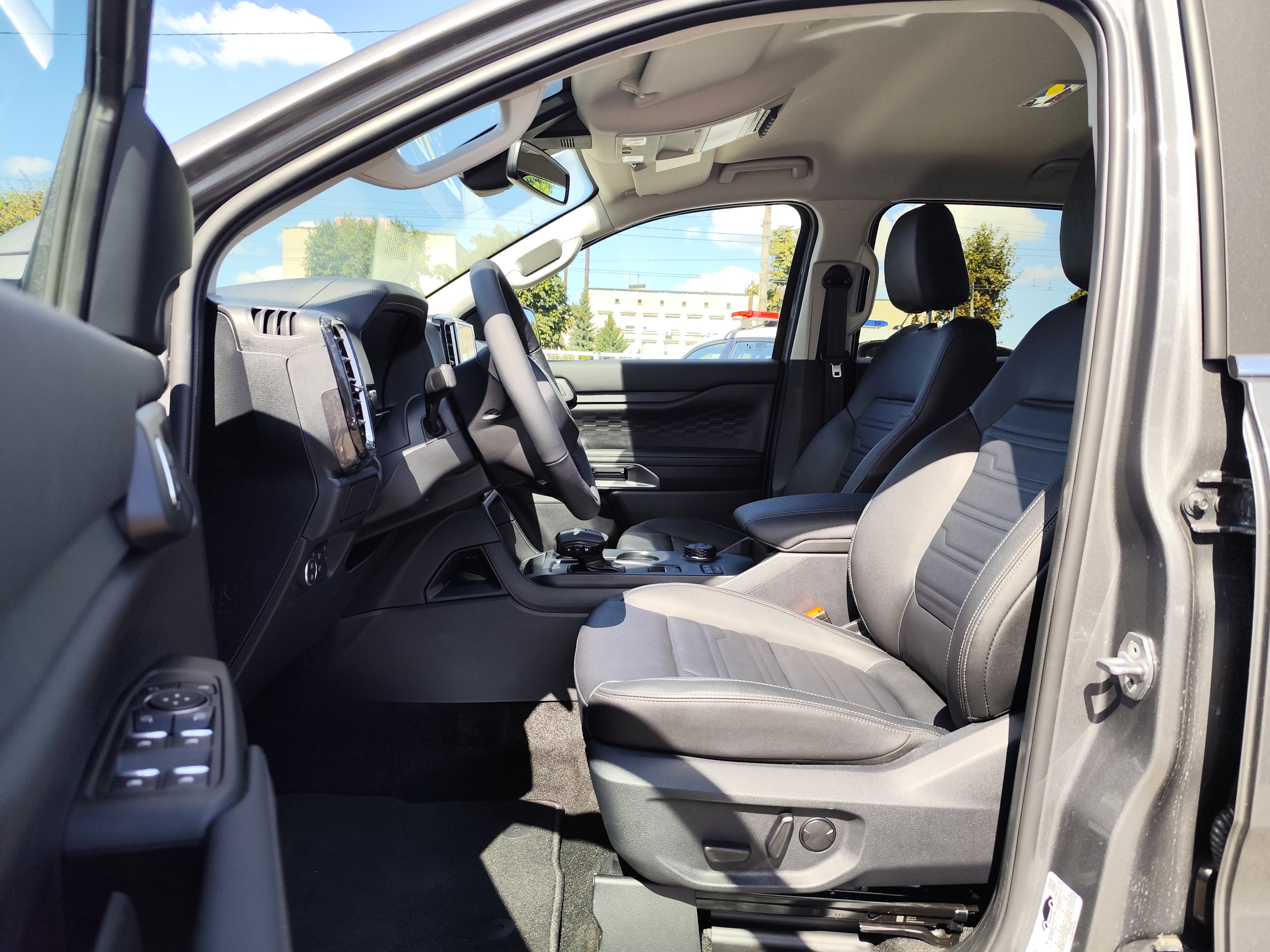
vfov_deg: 58.9
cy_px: 476
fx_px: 844
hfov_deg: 73.9
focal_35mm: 23
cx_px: 635
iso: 50
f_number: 1.65
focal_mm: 6.19
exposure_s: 1/319
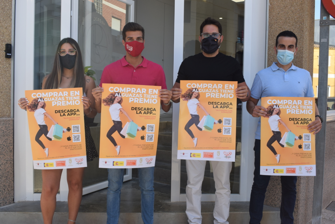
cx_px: 168
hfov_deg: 51.3
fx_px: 349
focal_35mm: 38
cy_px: 112
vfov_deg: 35.5
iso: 400
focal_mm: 25
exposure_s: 1/250
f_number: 8
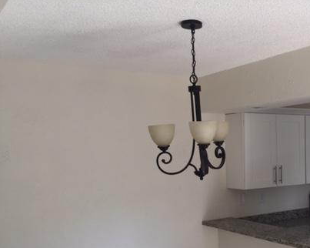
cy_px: 182
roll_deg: +0.7
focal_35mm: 45
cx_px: 245
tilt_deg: -6.1
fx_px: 413
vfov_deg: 32.9
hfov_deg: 39.7
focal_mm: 4.15
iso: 32
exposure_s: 1/60
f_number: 2.2
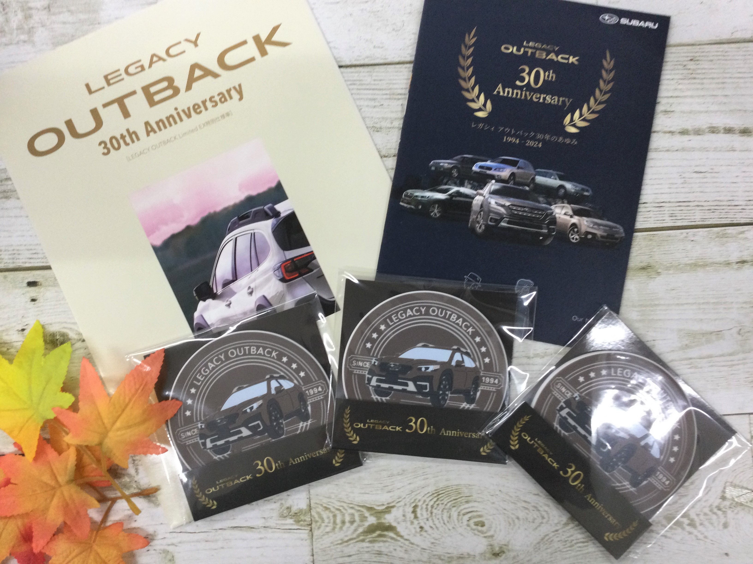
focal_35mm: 31
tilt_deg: -87.6
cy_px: 282
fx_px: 674
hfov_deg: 58.4
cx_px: 376
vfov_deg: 45.4
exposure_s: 1/30
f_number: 2.4
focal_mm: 3.3
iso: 25
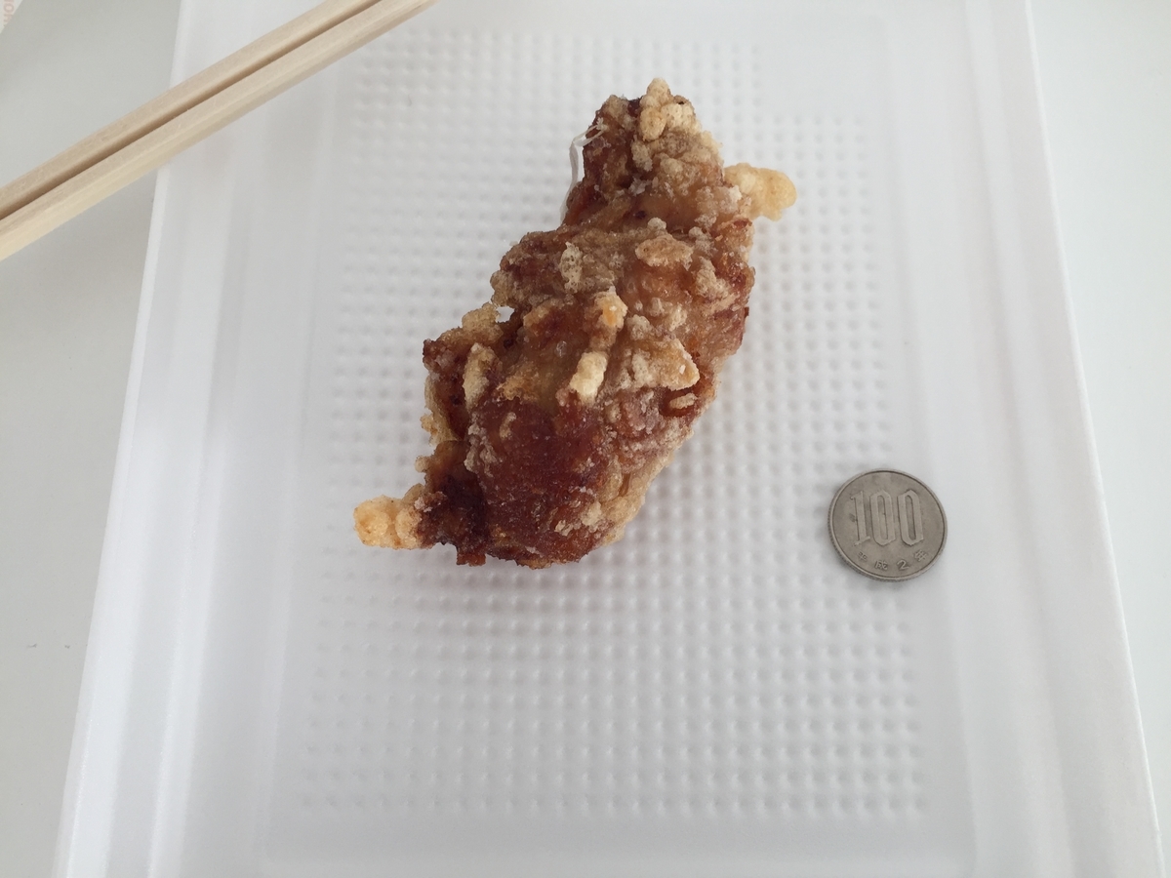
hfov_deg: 61.7
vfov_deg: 48.2
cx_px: 586
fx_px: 981
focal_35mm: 29
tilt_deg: -71.2
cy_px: 439
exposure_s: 1/120
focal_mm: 4.15
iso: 32
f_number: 2.2
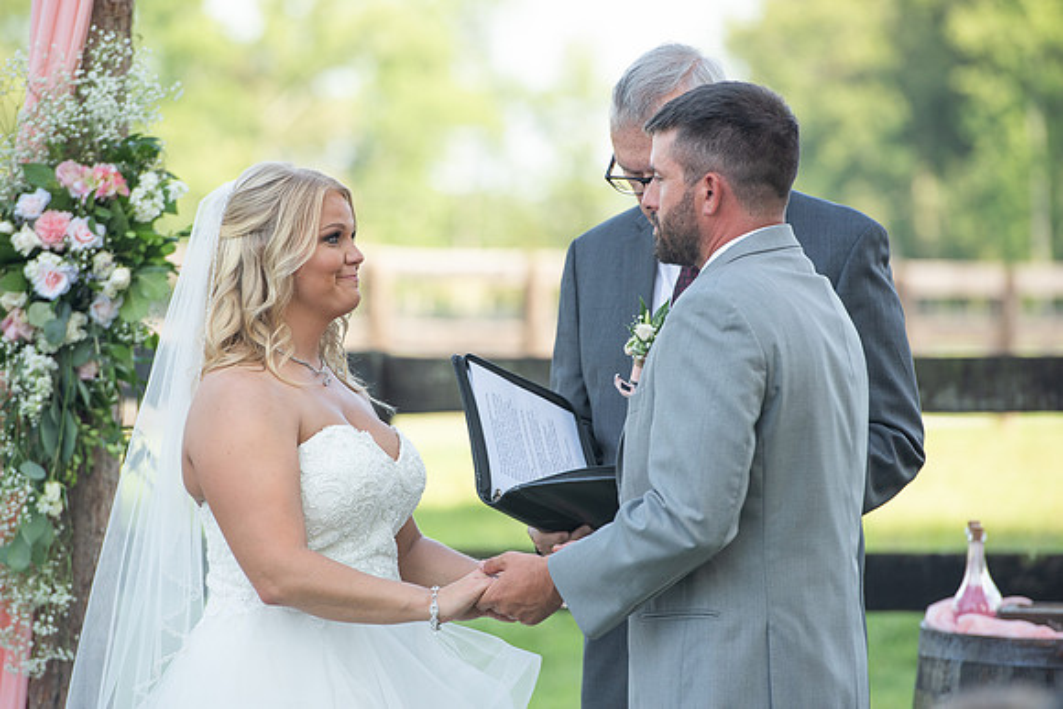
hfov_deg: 9.8
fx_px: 6202
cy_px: 337
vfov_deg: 6.5
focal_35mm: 210
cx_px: 505
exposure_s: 1/640
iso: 320
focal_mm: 200
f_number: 4
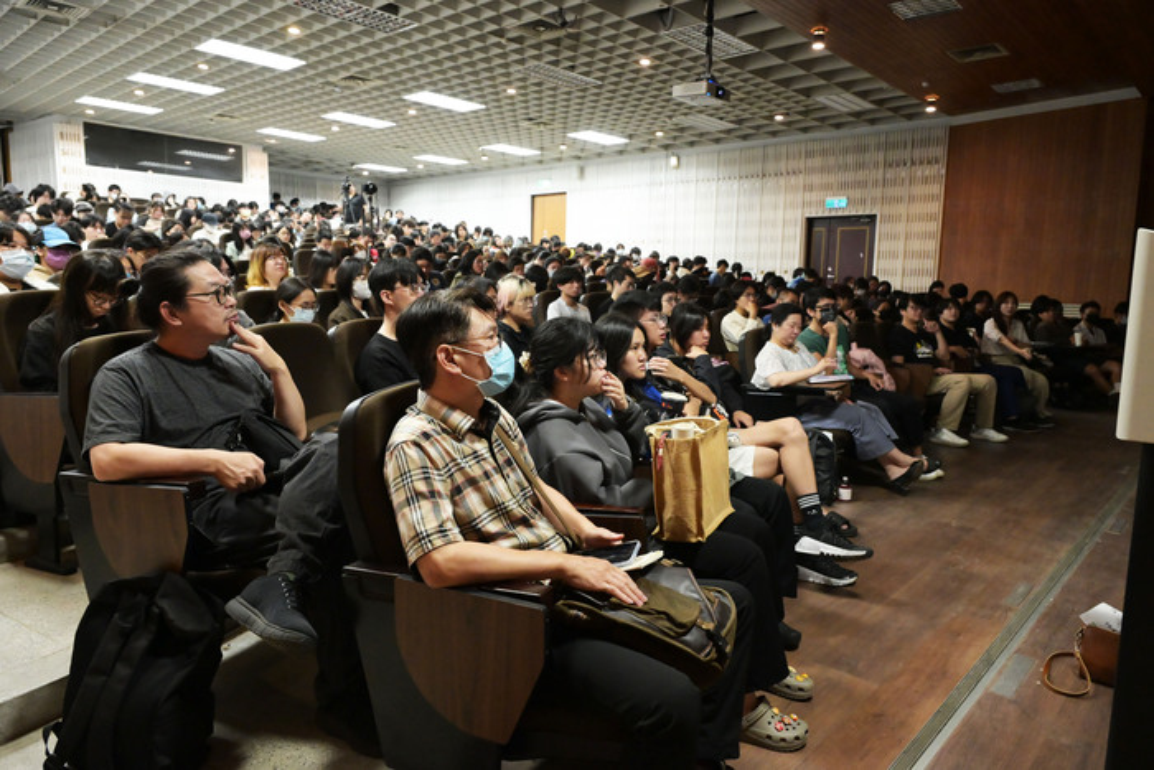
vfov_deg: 53.2
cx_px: 577
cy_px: 385
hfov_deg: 73.7
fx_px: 769
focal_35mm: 24
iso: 6400
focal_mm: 24
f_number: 5
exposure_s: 1/125
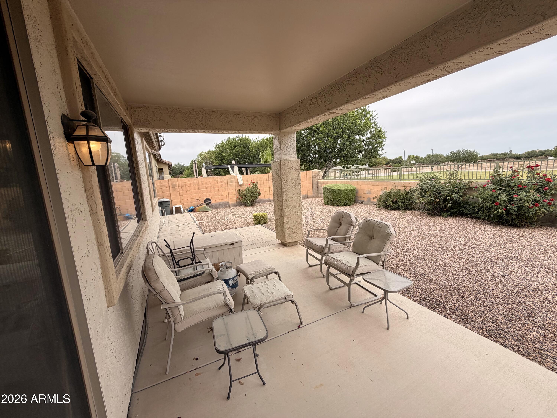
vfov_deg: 85.7
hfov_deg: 102.1
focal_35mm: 14
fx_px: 225
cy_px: 209
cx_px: 278
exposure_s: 1/770
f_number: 2.2
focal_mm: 2.22
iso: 40
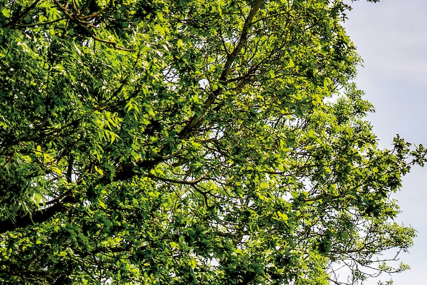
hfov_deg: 11.4
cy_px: 481
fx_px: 2064
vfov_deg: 7.7
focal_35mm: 174
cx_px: 631
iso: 200
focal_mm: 50
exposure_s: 1/2500
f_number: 4
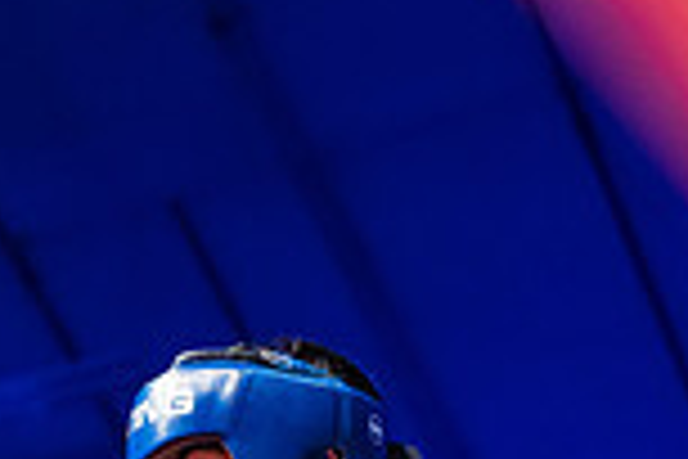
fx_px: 3612
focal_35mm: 189
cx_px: -207
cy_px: 839
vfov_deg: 7.1
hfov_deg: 10.6
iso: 4000
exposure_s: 1/1000
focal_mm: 50
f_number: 2.8
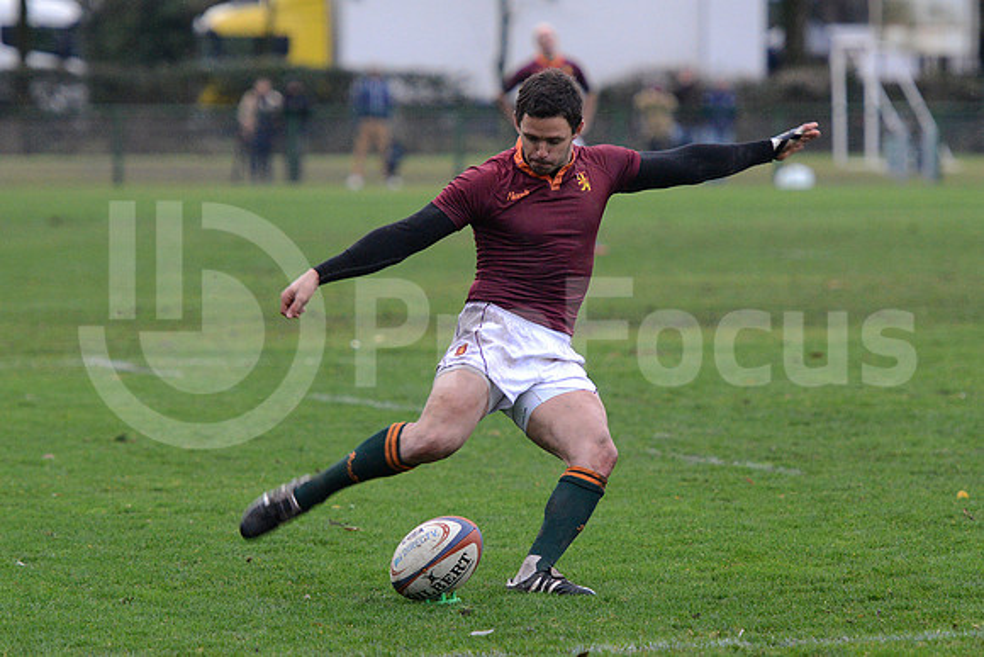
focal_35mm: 210
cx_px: 492
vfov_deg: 6.5
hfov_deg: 9.8
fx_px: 5741
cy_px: 328
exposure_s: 1/500
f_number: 4
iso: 4000
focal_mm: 210
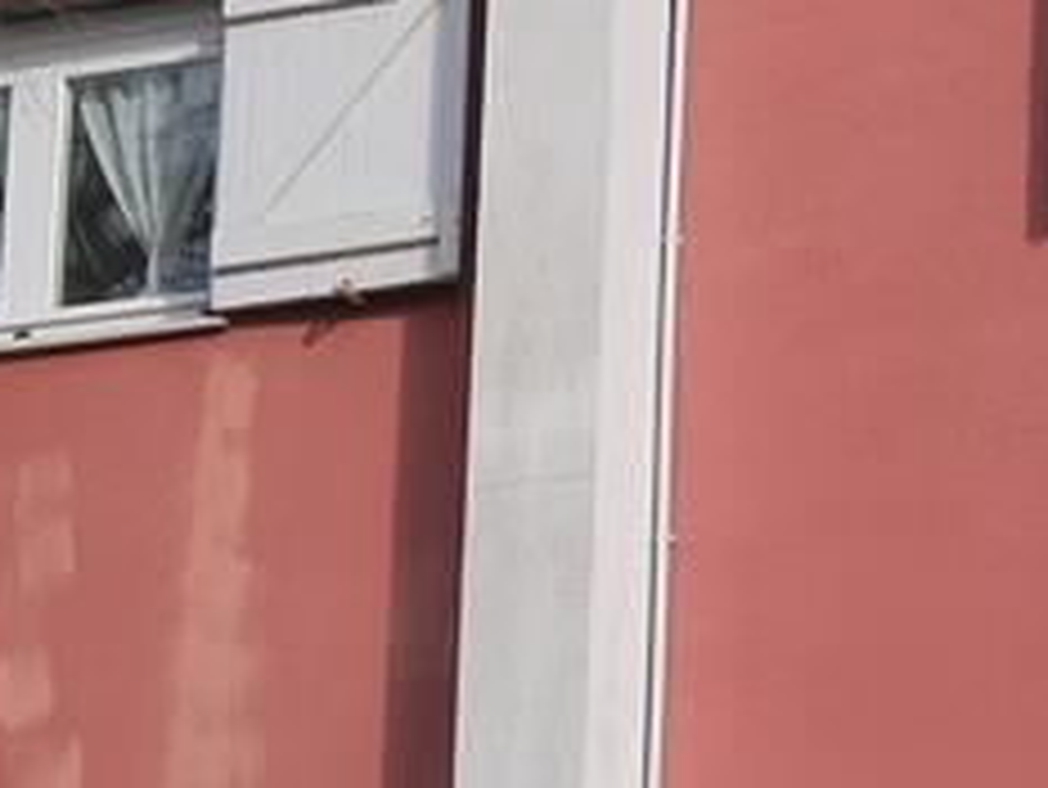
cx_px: 1345
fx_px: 5513
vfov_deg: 7.9
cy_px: 1328
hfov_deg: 10.6
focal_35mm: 182
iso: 320
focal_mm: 15.1
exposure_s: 1/950
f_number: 5.6
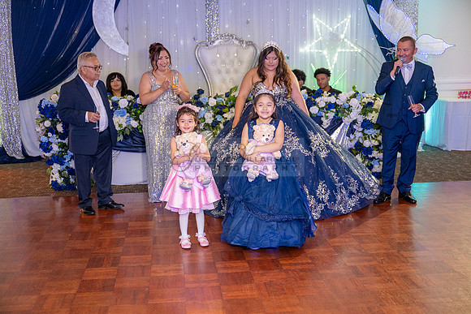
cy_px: 157
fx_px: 602
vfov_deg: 29.3
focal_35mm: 46
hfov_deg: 42.7
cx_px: 236
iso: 1250
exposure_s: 1/200
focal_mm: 46
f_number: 2.8
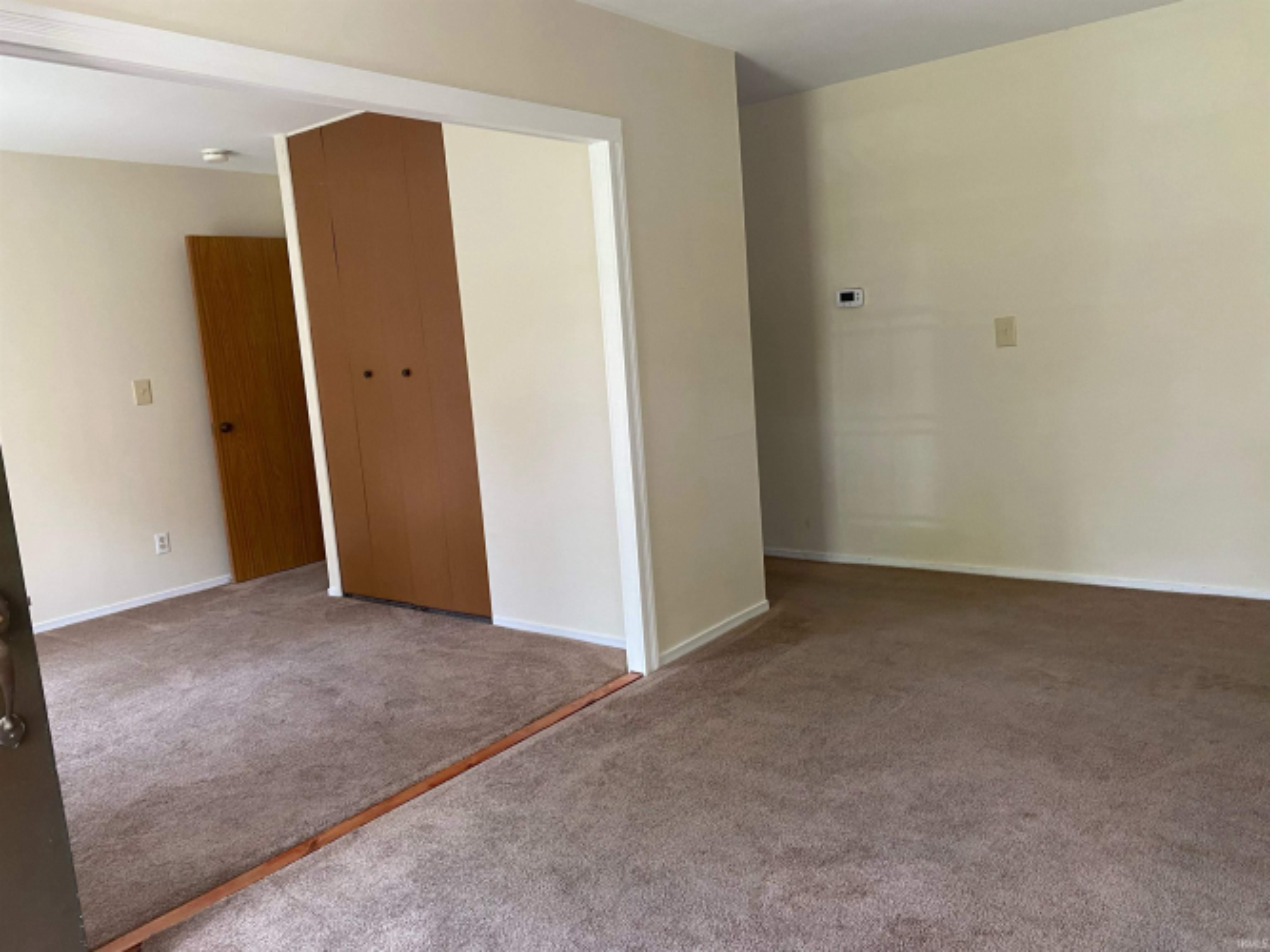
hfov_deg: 67.3
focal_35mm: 26
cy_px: 476
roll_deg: +4.9
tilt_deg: -4.9
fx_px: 954
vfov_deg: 53.0
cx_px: 635
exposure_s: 1/72
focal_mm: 4.25
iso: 125
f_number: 1.8
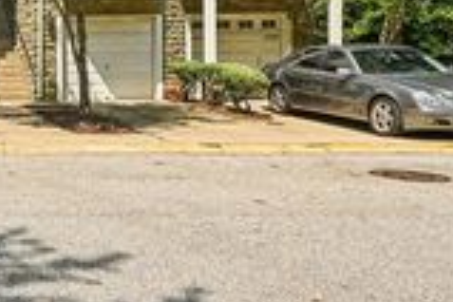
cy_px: -38
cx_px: -100
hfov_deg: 34.7
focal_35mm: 44
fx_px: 554
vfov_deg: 27.6
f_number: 8
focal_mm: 14
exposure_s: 1/320
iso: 100
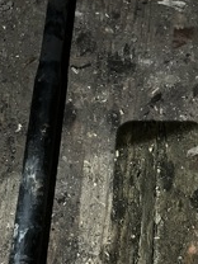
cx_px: 72
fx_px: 458
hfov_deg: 24.3
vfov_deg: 31.8
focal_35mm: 60
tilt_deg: -72.5
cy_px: 184
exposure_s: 1/25
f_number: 1.6
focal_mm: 5.1
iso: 1000
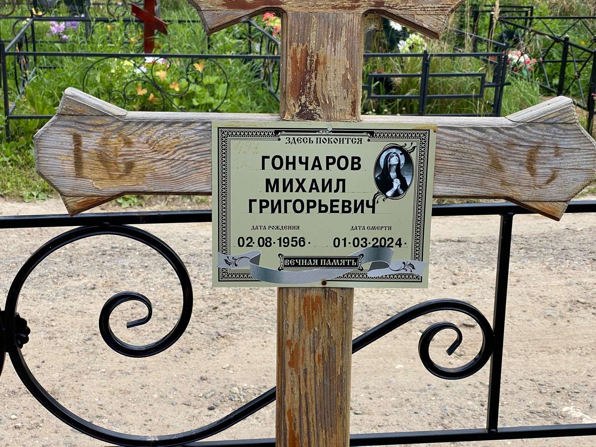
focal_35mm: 52
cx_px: 298
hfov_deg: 36.8
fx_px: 895
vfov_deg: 28.0
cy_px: 224
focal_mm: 6
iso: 20
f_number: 2
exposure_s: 1/461
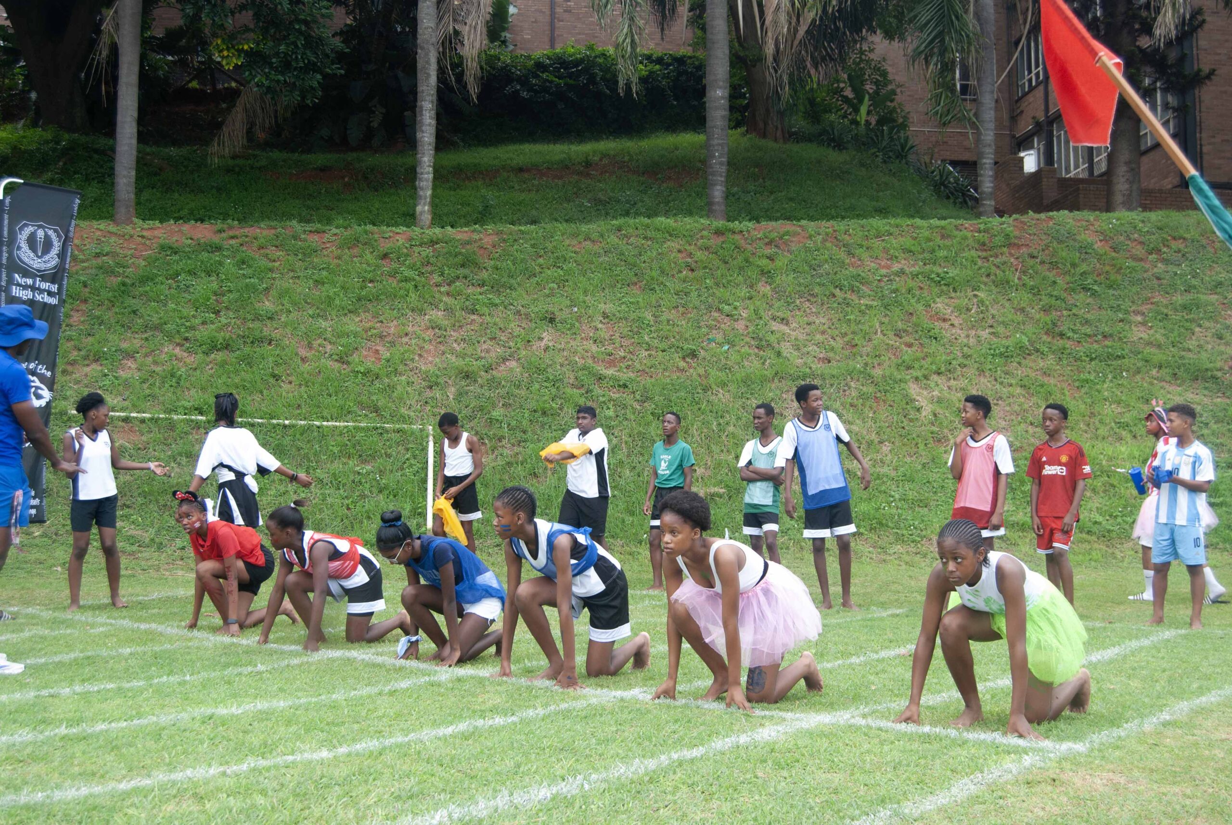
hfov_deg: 49.5
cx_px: 616
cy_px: 412
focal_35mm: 39
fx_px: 1336
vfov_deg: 34.3
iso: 200
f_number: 5.6
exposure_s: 1/125
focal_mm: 26
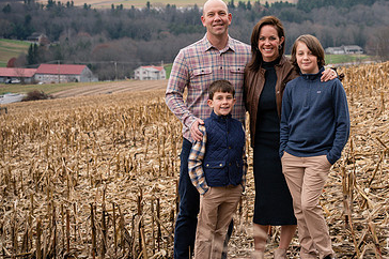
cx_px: 299
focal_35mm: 148
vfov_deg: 9.3
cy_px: 107
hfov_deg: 13.8
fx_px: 1598
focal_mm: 85
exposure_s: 1/250
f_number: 6.3
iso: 320
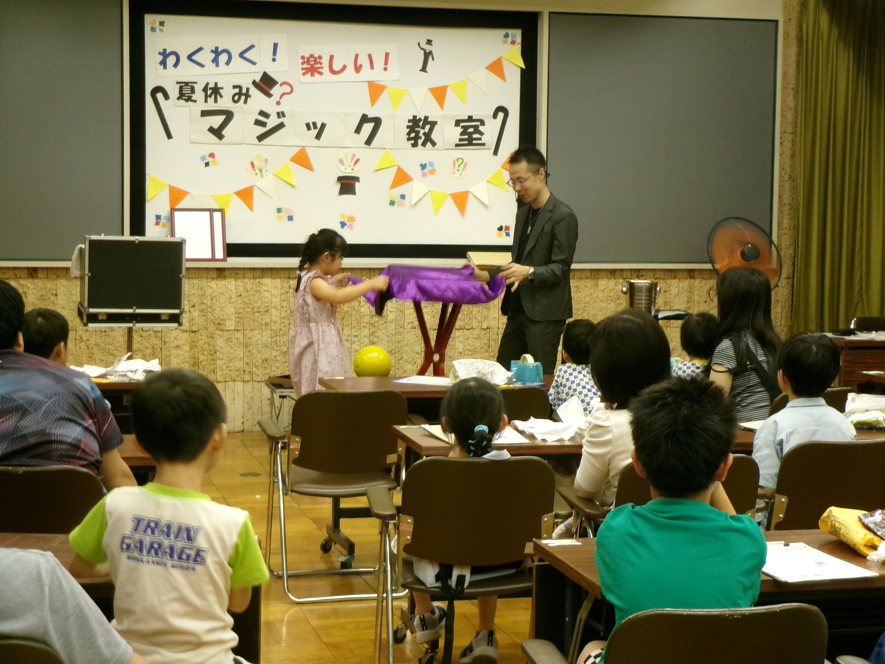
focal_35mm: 78
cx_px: 442
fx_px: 1994
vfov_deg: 18.9
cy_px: 332
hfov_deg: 25.0
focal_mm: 14
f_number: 5.4
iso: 400
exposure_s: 1/20
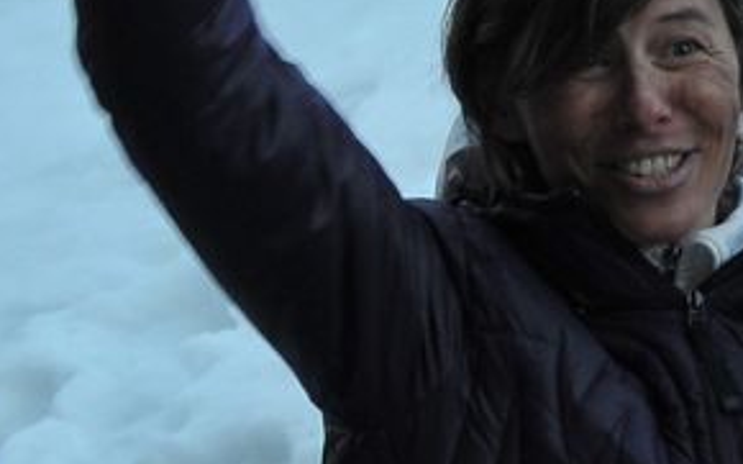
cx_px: 712
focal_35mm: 523
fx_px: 10586
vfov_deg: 2.5
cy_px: 483
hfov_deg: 4.0
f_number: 6.3
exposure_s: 1/100
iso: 400
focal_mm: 62
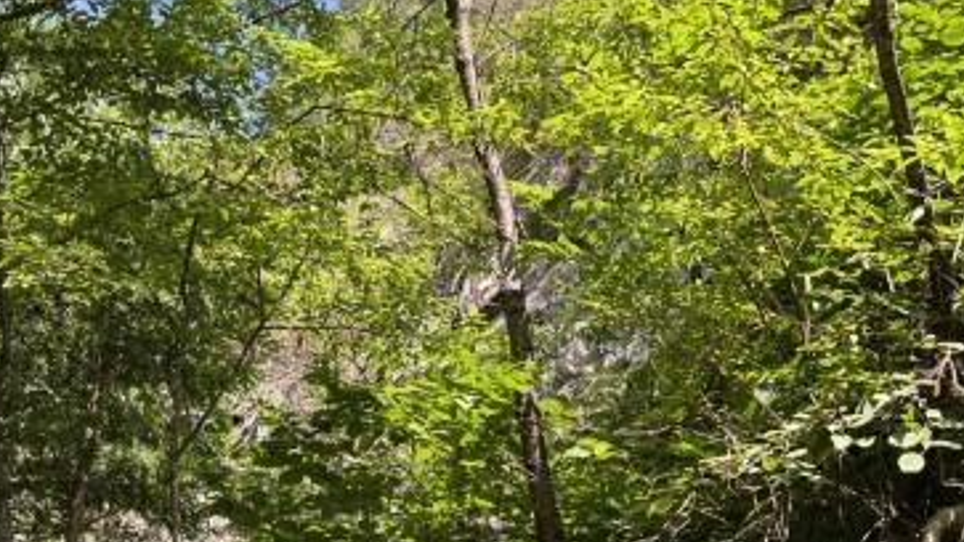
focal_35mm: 50
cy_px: 202
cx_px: 513
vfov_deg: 23.9
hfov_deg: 41.3
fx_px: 1278
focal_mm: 5.1
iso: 50
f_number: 1.6
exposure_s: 1/705
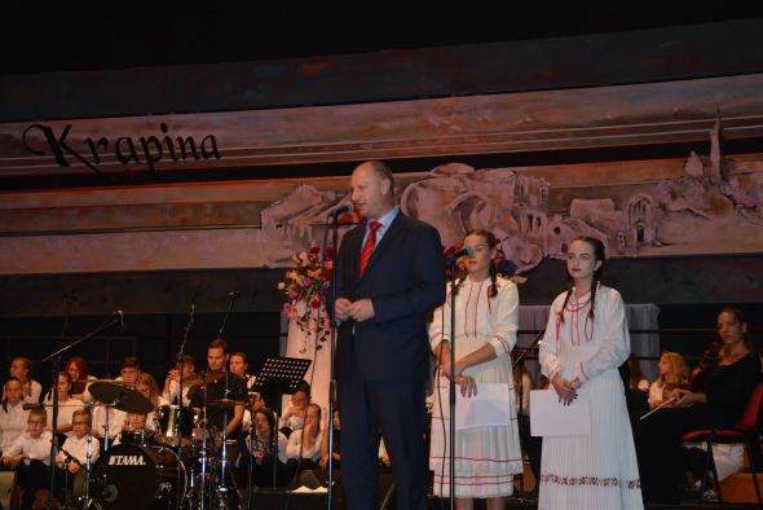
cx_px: 382
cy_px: 255
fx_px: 1845
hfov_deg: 23.4
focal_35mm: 87
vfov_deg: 15.7
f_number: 5
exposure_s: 1/60
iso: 640
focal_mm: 58
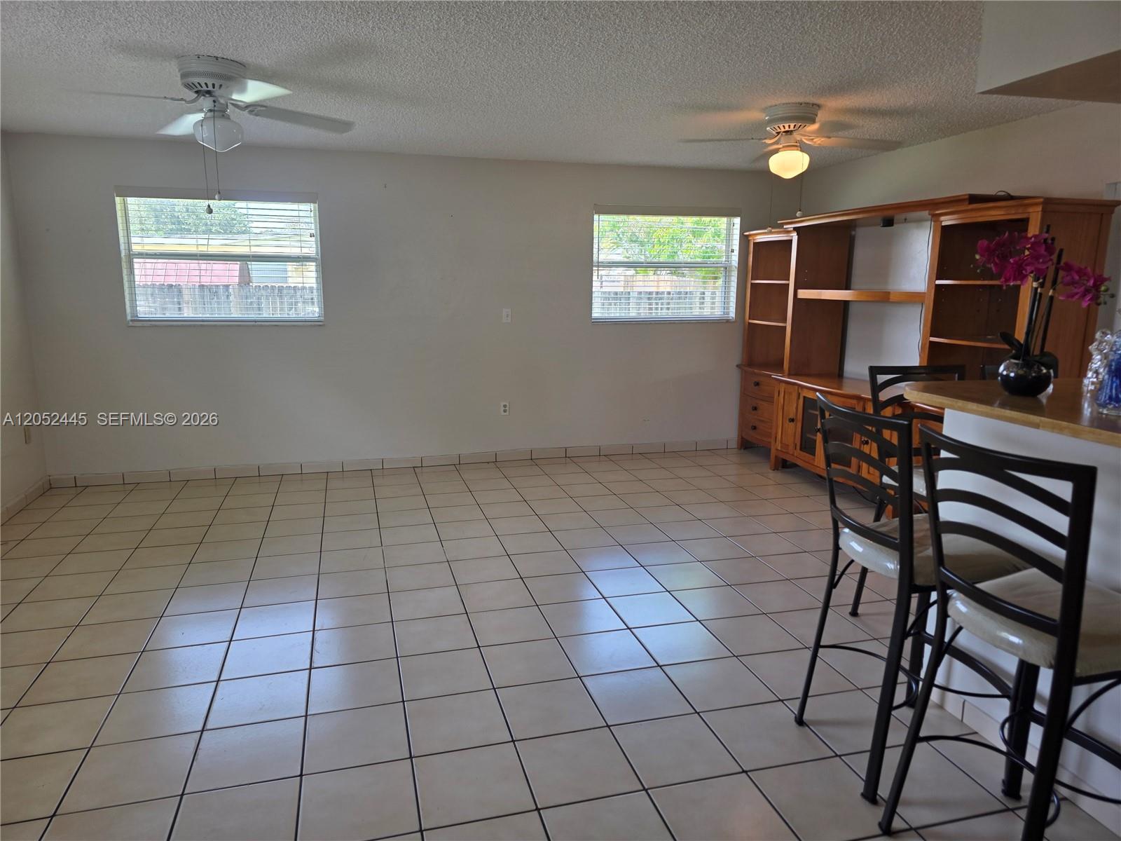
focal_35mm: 23
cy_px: 420
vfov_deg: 58.9
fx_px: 745
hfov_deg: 73.9
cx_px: 560
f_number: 1.7
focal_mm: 6.3
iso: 64
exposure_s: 1/120
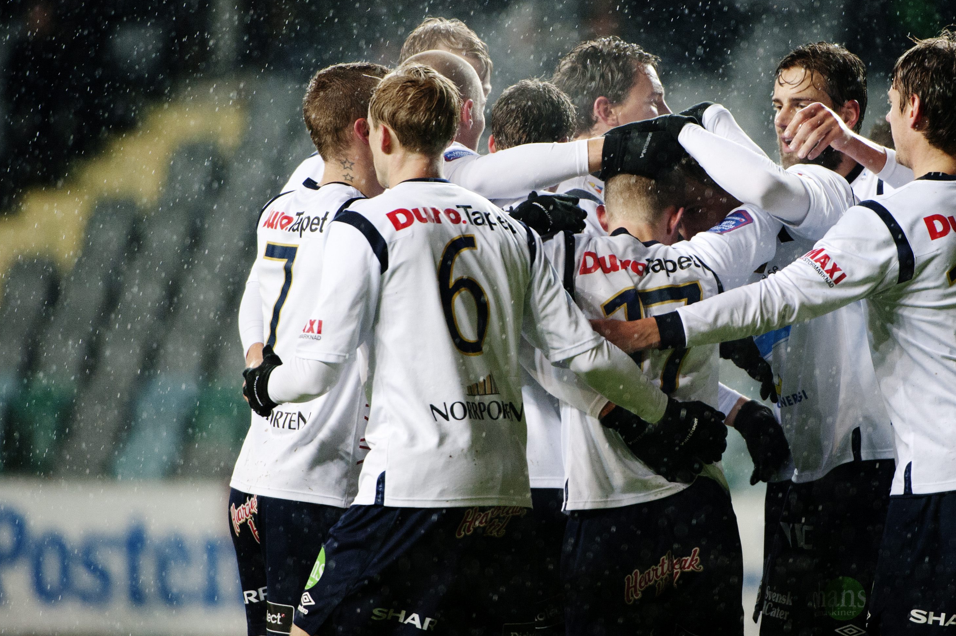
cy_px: 322
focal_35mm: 581
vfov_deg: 2.4
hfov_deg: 3.6
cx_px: 643
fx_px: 15419
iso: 2500
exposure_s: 1/640
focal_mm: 400
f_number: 4
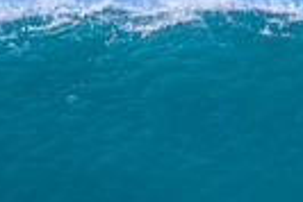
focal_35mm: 2813
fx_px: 23702
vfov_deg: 0.5
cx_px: 62
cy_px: 236
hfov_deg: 0.7
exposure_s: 1/2000
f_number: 8
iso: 1000
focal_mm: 560
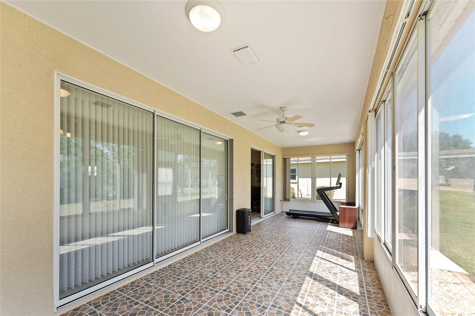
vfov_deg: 81.2
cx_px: 238
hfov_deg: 104.3
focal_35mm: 14
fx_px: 185
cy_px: 158
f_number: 7.1
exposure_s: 1/100
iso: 500
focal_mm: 14
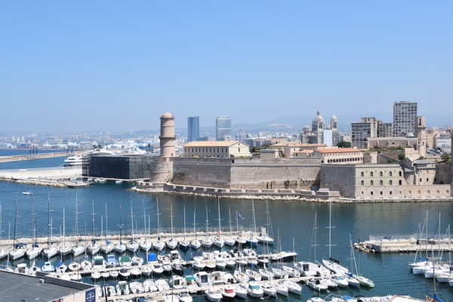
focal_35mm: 42
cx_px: 226
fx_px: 528
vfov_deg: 31.9
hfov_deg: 46.4
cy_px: 151
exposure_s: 1/320
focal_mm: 28
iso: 100
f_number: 9
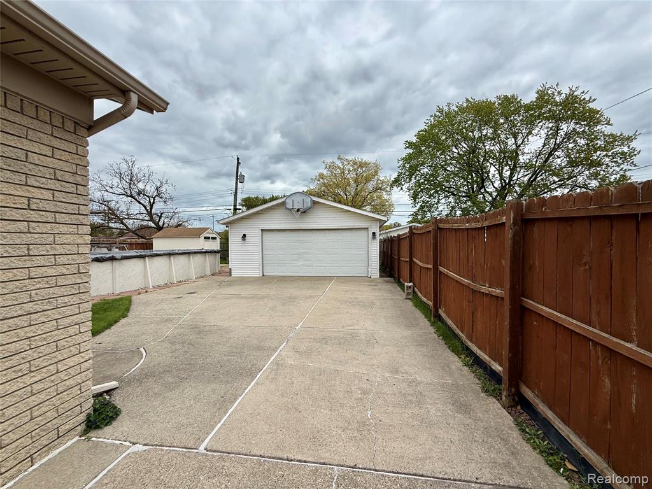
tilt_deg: -1.3
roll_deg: +0.8
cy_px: 244
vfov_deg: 85.7
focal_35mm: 14
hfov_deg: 102.1
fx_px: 264
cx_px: 326
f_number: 2.2
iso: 50
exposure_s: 1/1698
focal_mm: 2.22
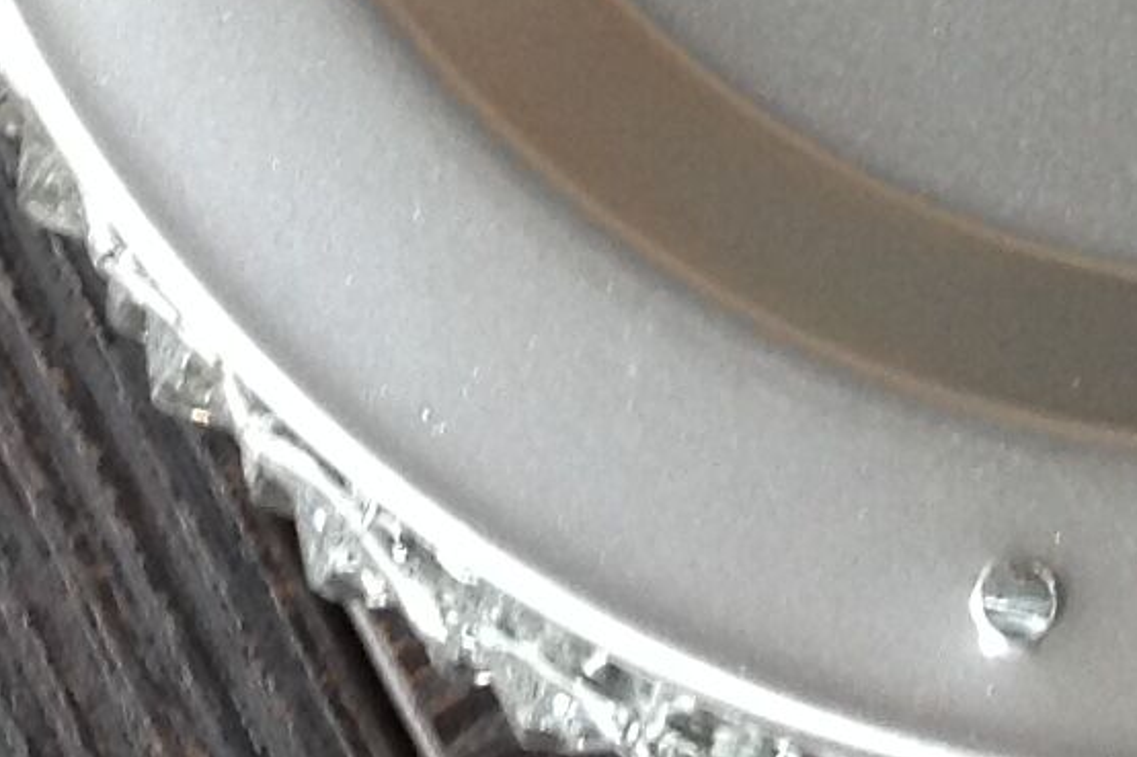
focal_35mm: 170
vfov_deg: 7.8
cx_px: 1279
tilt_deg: -74.5
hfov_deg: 11.9
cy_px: -667
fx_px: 5367
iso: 125
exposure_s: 1/15
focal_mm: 4.28
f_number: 2.4
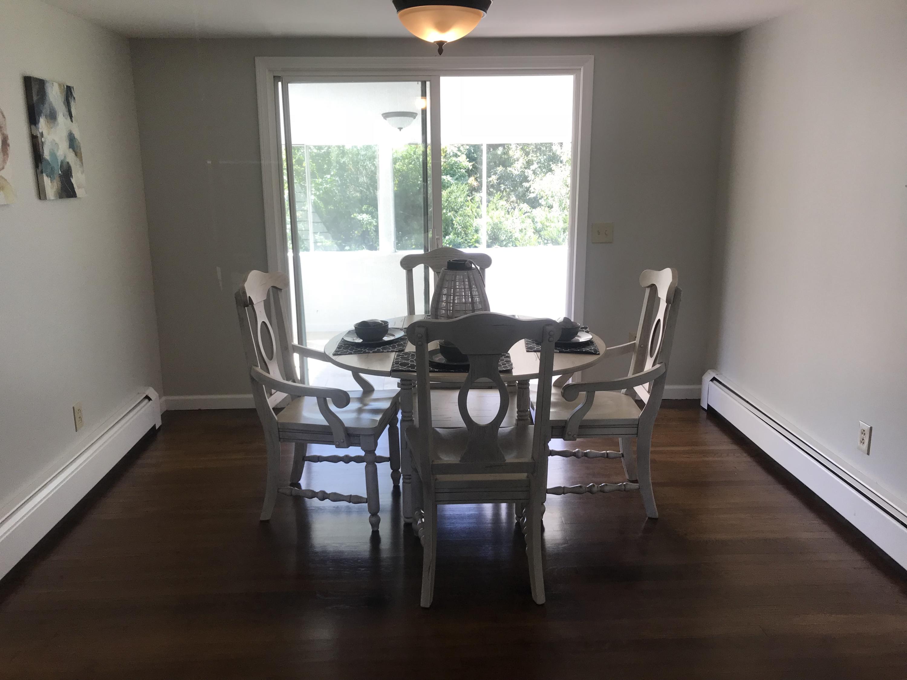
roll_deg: +0.0
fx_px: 734
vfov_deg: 49.7
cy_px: 340
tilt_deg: -11.2
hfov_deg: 63.4
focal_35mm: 28
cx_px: 454
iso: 32
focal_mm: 3.99
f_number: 1.8
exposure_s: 1/120
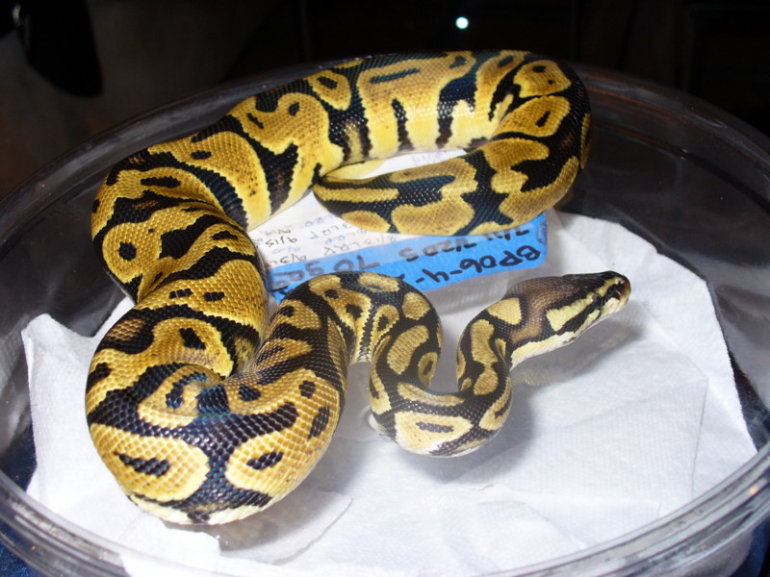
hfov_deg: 39.7
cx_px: 385
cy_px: 288
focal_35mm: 48
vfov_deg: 30.3
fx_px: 1068
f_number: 3
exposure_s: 1/8
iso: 80
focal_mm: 7.9
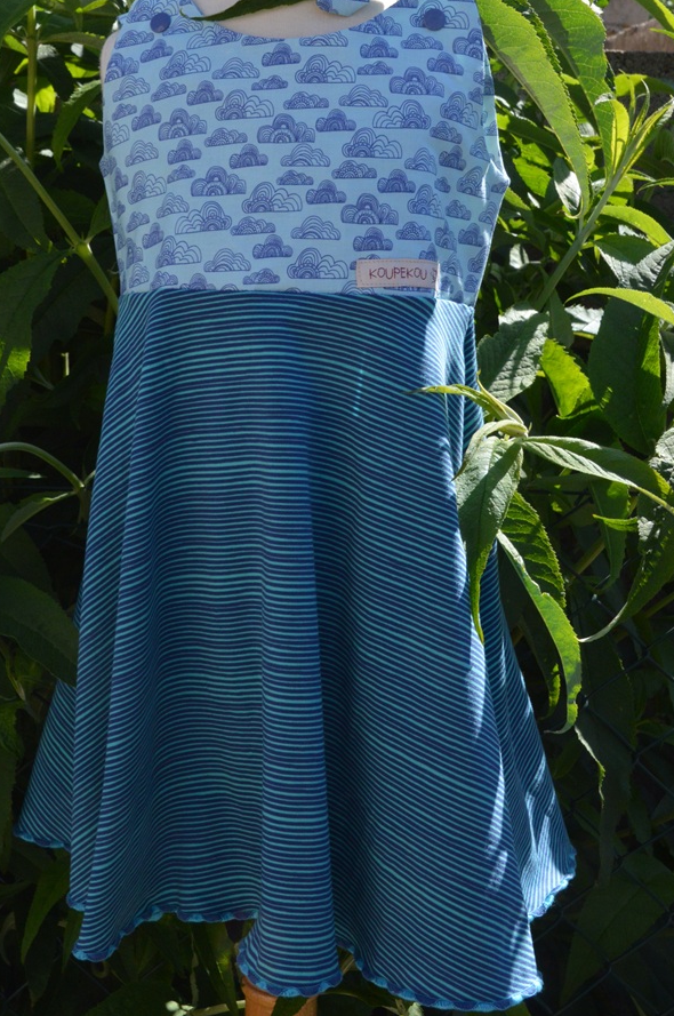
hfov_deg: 24.6
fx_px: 1540
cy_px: 370
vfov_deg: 36.3
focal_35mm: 55
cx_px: 242
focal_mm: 27
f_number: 11
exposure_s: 1/500
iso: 800
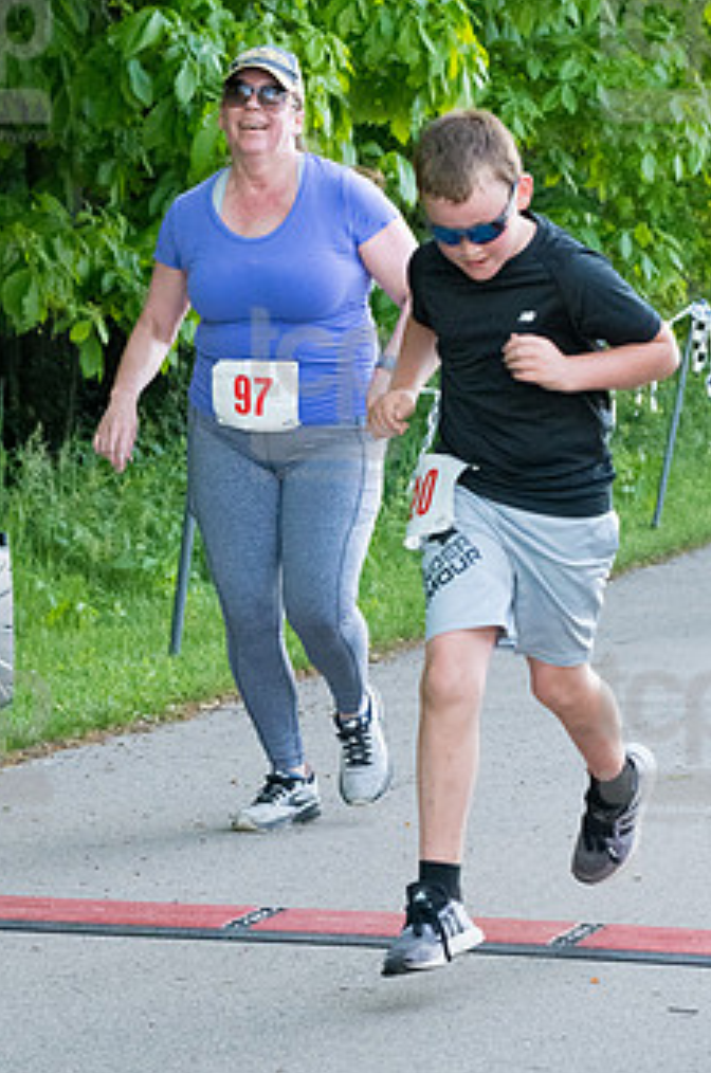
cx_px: 325
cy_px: 394
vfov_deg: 12.9
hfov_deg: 8.5
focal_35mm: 160
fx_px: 4759
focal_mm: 80
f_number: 5.6
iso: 4000
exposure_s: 1/1600
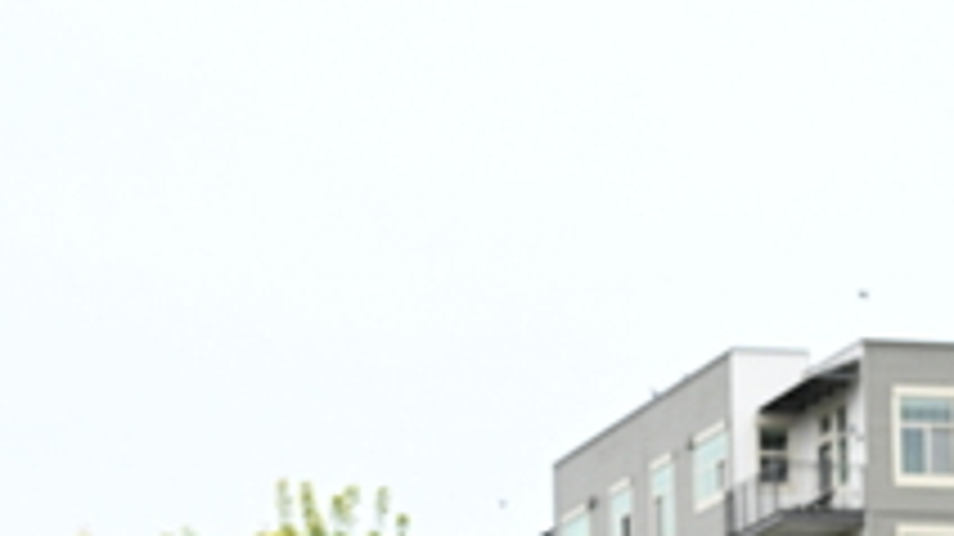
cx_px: 457
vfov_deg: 7.2
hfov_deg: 13.2
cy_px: 1058
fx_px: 4121
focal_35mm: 163
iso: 1600
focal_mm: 60
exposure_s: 1/800
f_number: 4
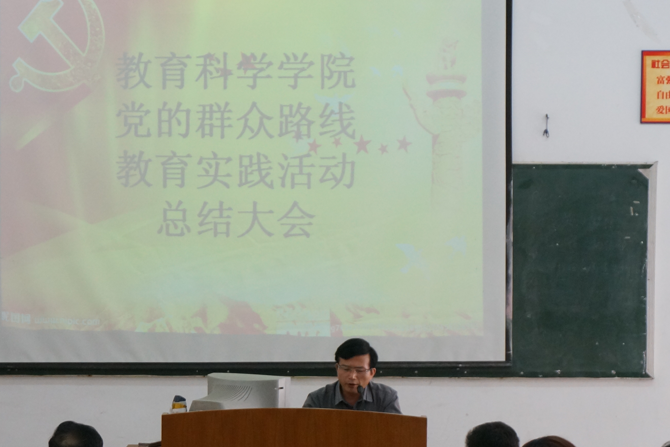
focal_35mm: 108
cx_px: 228
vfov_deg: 12.6
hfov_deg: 18.9
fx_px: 2010
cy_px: 329
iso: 1000
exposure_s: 1/60
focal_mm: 38
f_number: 5.6
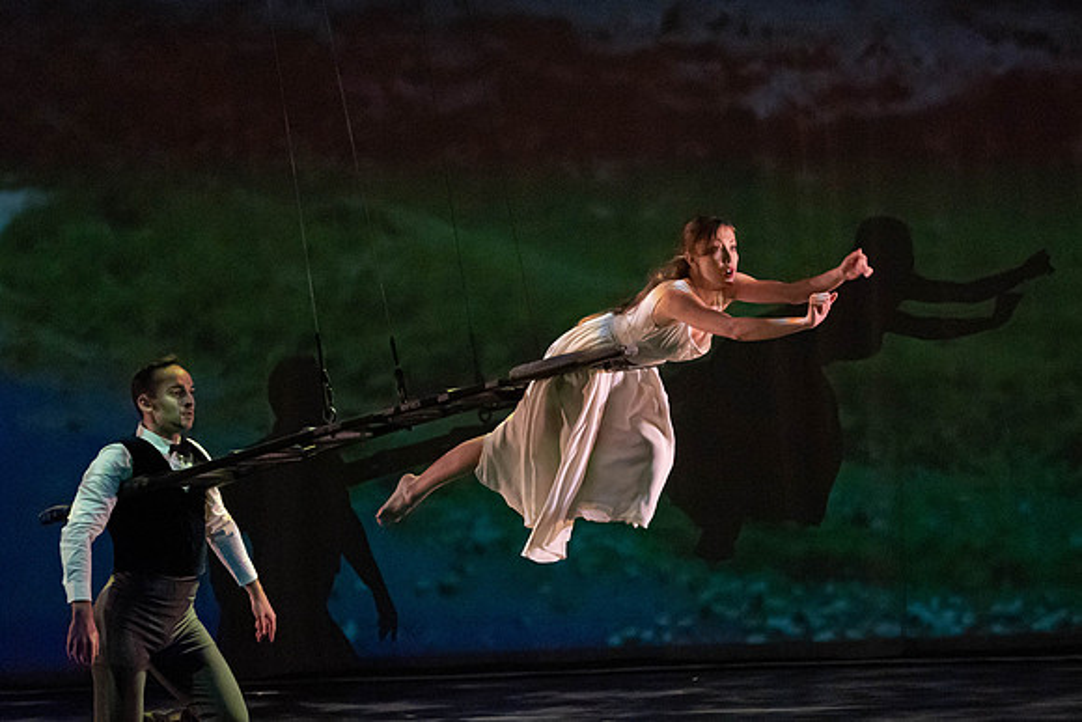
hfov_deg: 5.5
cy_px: 368
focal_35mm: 374
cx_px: 621
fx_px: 11228
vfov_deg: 3.7
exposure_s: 1/320
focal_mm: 279
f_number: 5.6
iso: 6400
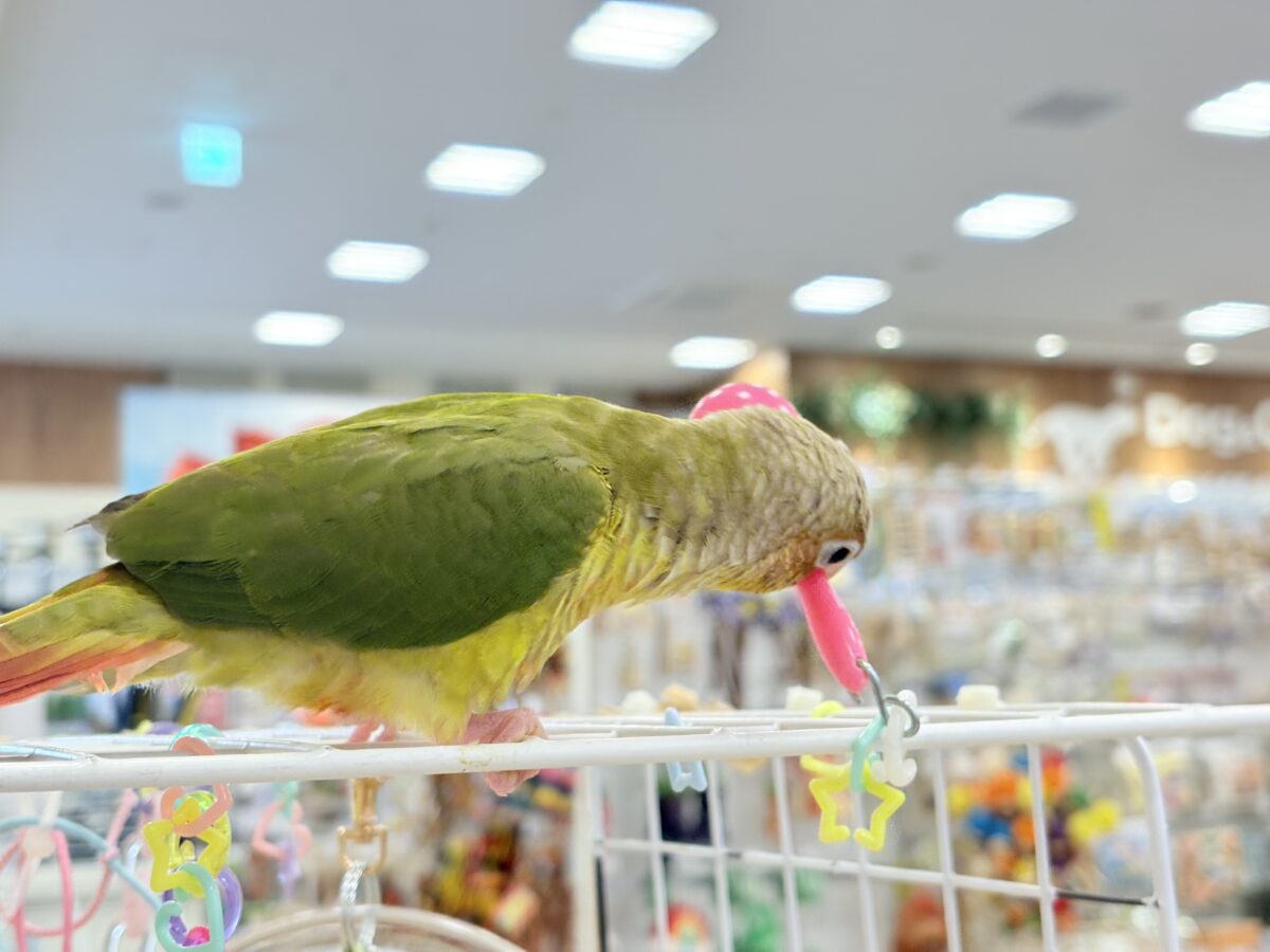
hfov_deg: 36.8
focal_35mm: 52
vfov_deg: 28.0
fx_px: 1908
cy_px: 476
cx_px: 635
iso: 80
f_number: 1.6
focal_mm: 5.96
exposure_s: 1/100
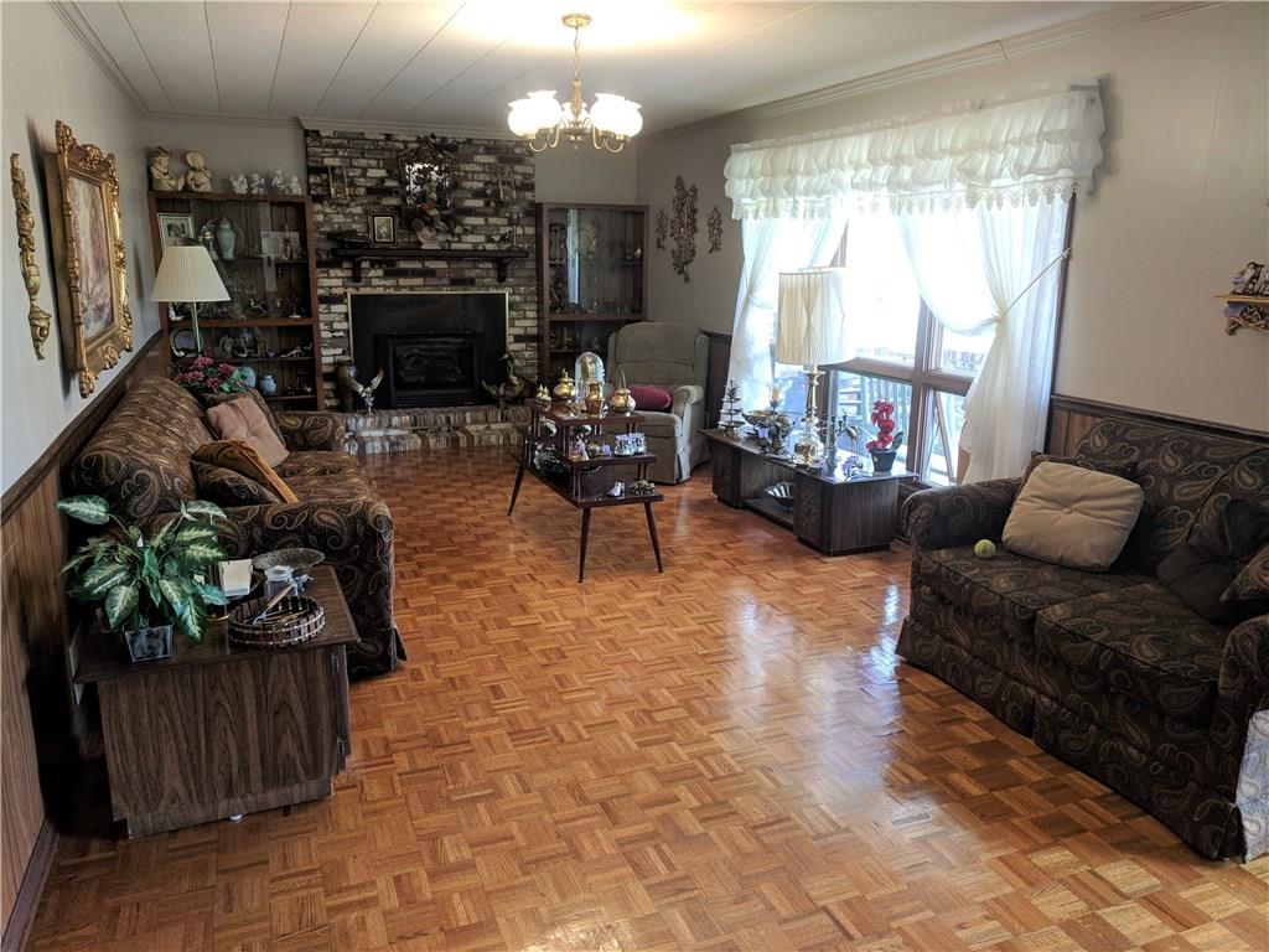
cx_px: 634
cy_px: 476
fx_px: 953
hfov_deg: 67.3
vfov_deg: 53.1
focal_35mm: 26
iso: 217
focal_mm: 4.67
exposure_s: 1/120
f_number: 2
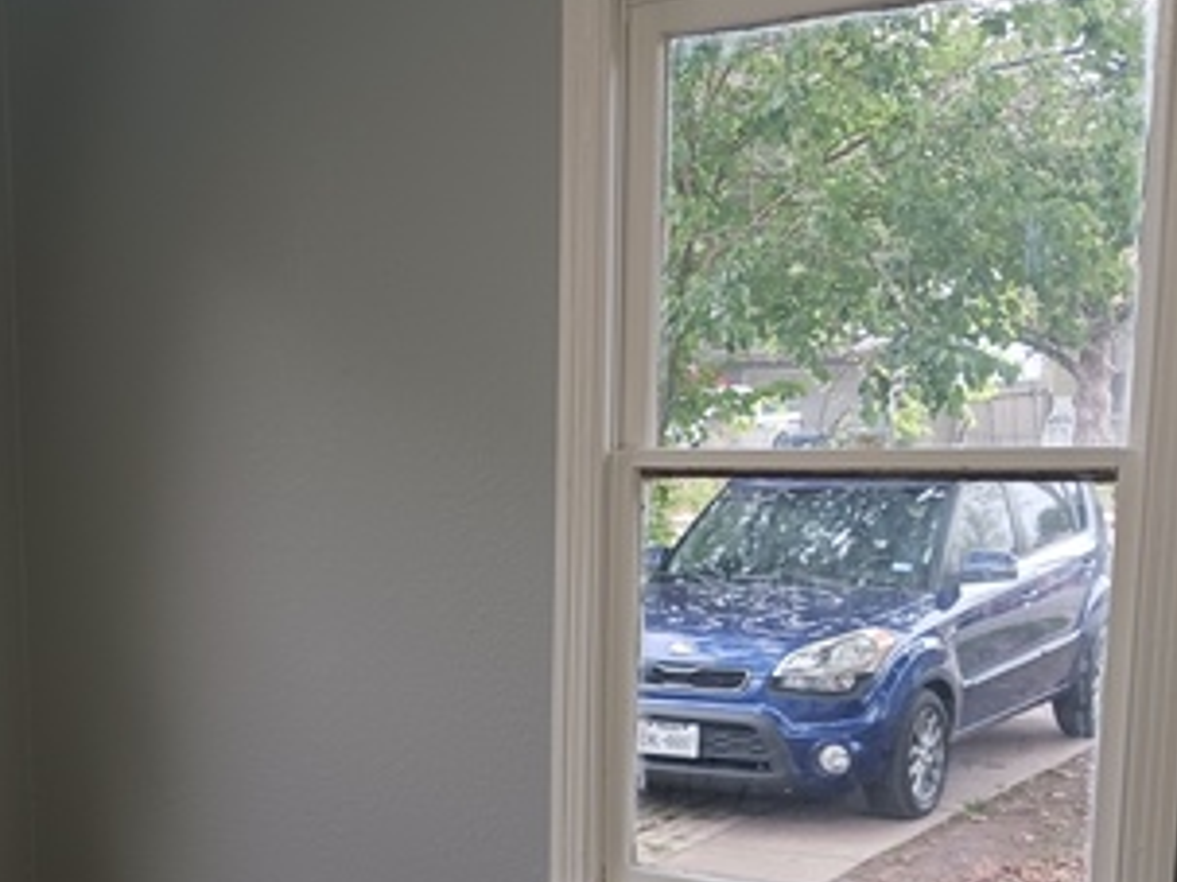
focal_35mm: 57
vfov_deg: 25.0
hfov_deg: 31.5
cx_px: 31
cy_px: 754
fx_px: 1937
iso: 160
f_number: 1.8
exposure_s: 1/60
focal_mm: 4
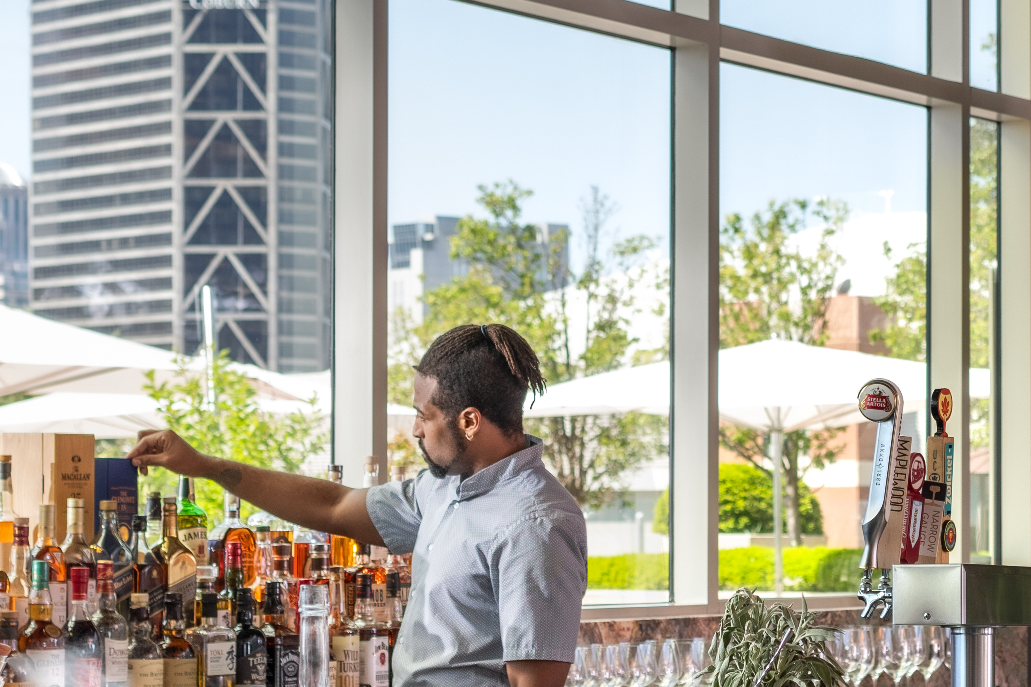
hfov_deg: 15.4
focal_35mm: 132
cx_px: 814
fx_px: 3780
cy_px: 372
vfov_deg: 10.4
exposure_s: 1/160
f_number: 4
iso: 100
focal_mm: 40
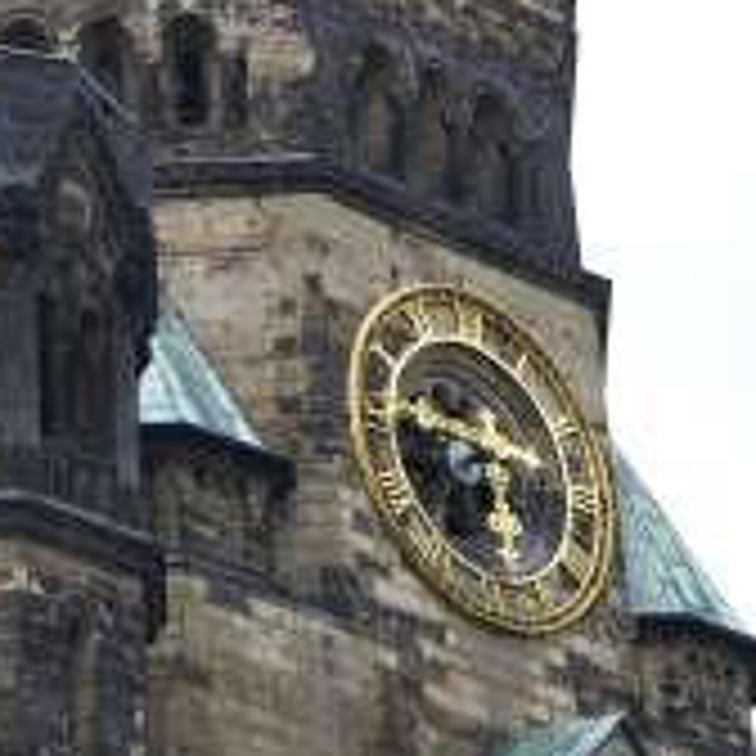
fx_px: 6276
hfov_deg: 6.9
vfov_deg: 6.9
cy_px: 99
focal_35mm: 254
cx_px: 223
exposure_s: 1/50
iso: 100
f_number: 7.1
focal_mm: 70
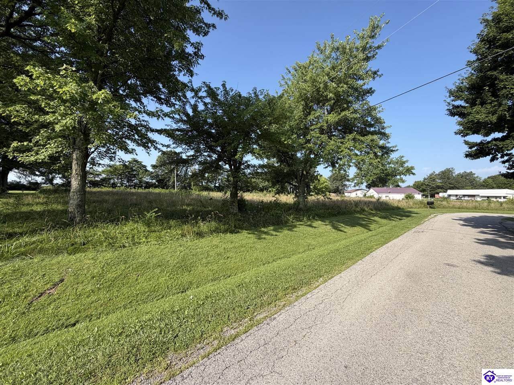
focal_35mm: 14
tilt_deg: +1.1
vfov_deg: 85.6
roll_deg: +0.2
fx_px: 208
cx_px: 257
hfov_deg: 102.1
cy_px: 192
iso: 40
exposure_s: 1/770
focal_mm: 2.22
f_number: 2.2
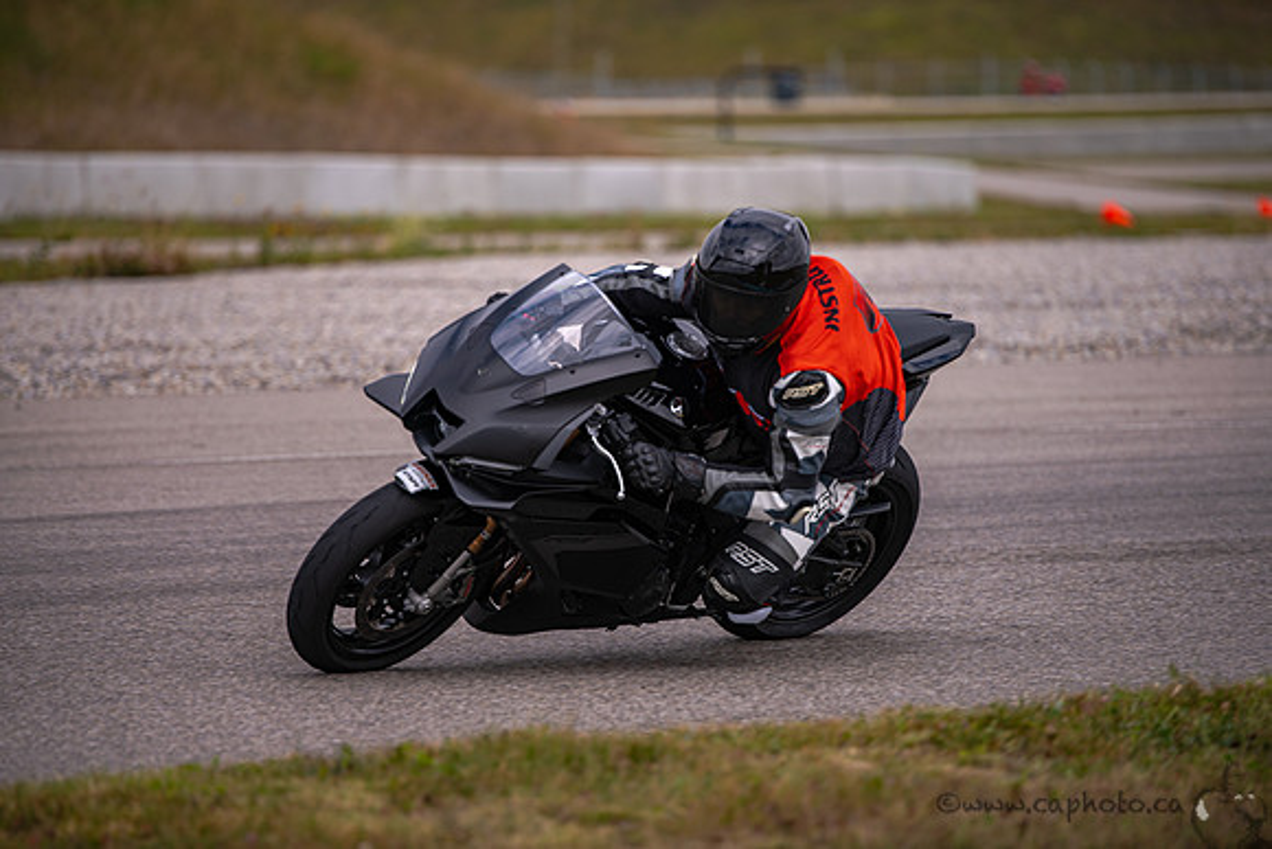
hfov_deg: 10.3
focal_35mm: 200
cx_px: 636
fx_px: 7068
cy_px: 424
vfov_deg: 6.9
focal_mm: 200
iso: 80
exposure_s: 1/1600
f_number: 2.8
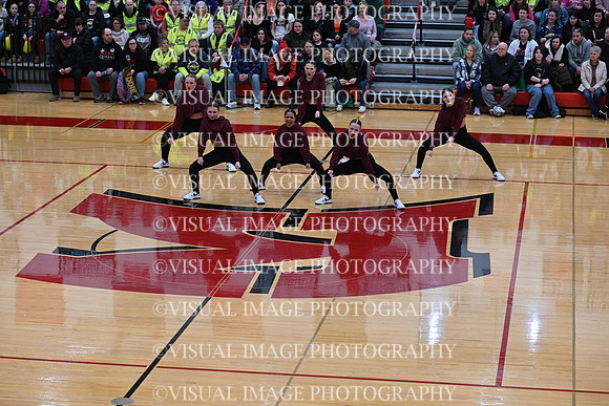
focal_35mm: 92
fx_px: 1557
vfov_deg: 14.9
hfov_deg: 22.1
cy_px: 203
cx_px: 304
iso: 4000
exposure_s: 1/400
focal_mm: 92
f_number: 4
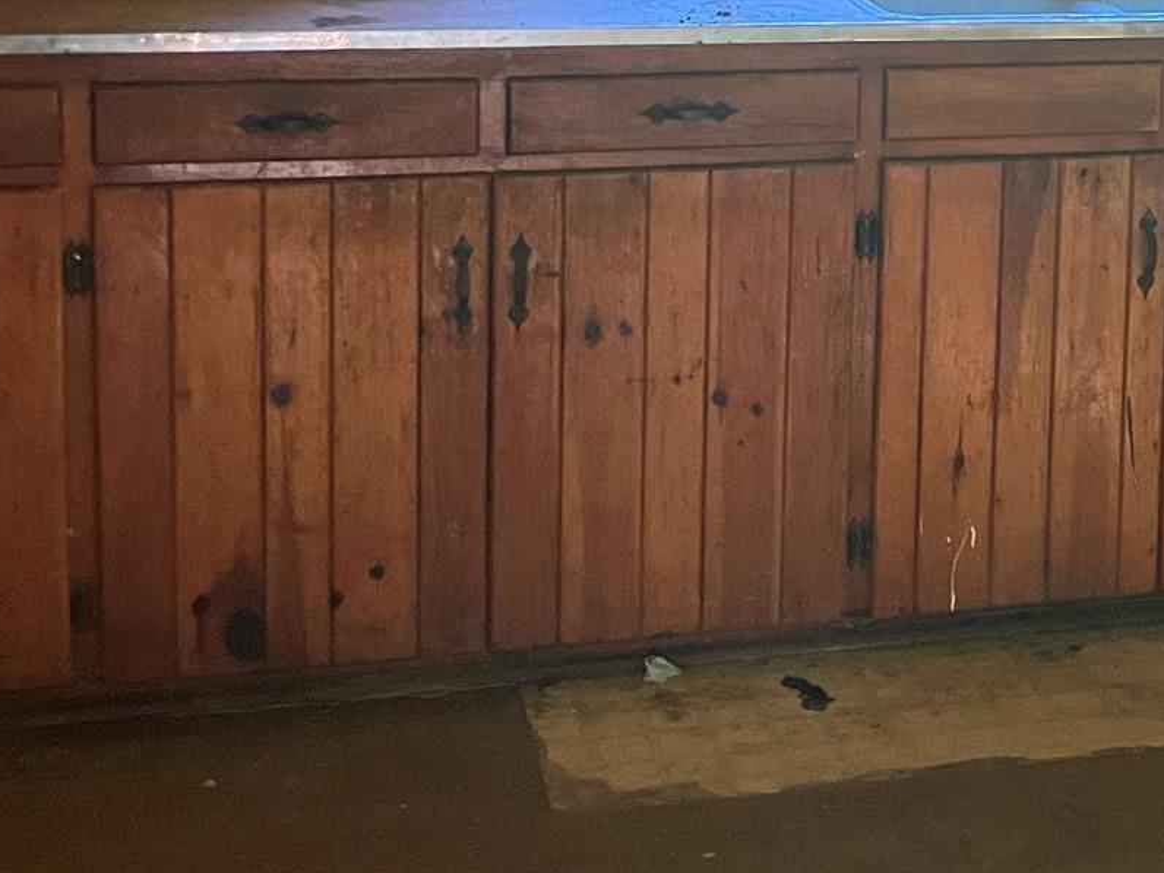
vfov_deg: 19.9
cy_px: 22
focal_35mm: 72
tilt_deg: -6.4
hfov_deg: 26.1
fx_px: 2421
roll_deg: -2.3
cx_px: 1053
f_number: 1.8
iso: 320
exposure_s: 1/60
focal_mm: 3.99
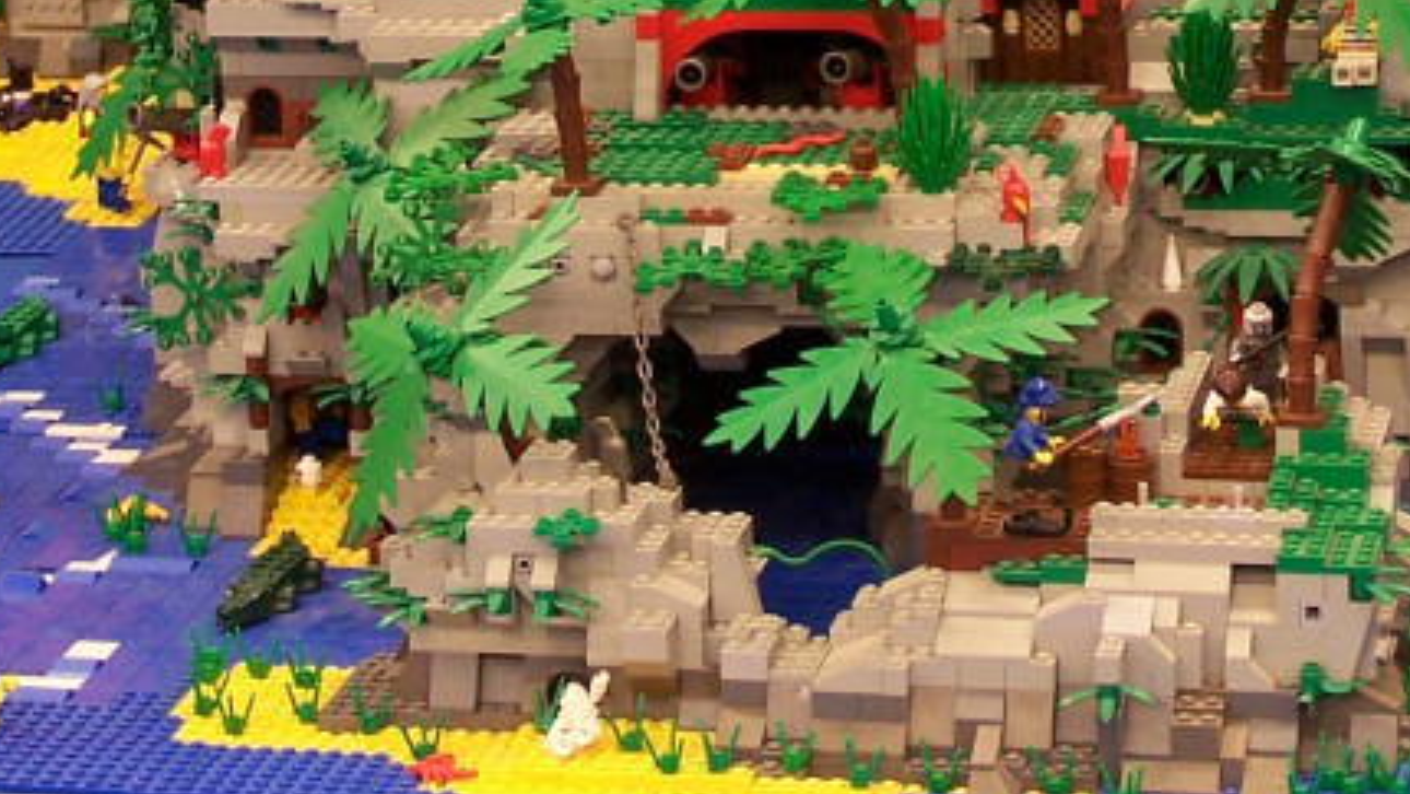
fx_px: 6207
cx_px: 951
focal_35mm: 166
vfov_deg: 7.2
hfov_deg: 12.9
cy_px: -200
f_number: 3.2
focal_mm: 10.7
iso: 80
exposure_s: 1/2
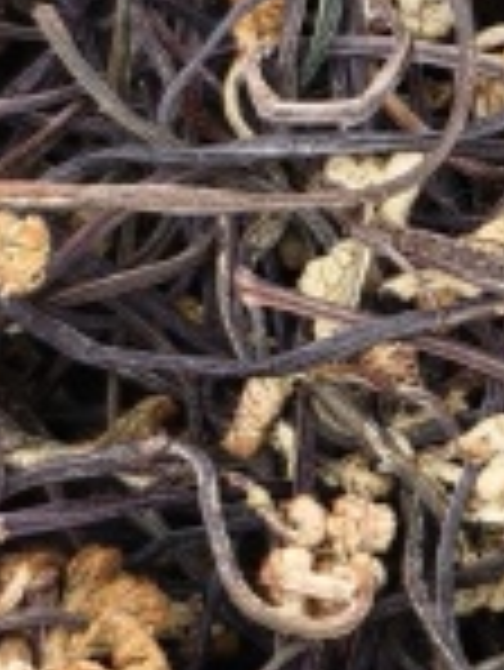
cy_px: 308
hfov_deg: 8.6
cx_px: 932
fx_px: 3199
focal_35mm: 165
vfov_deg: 12.0
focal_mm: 5.6
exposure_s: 1/100
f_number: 1.57
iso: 88
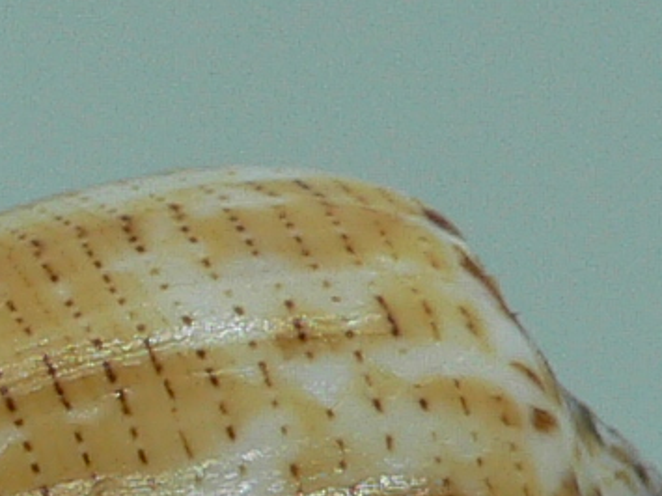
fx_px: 3804
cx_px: -336
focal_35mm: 199
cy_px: 886
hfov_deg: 9.7
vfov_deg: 7.3
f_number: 2.8
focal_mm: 4.6
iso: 80
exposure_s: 1/60
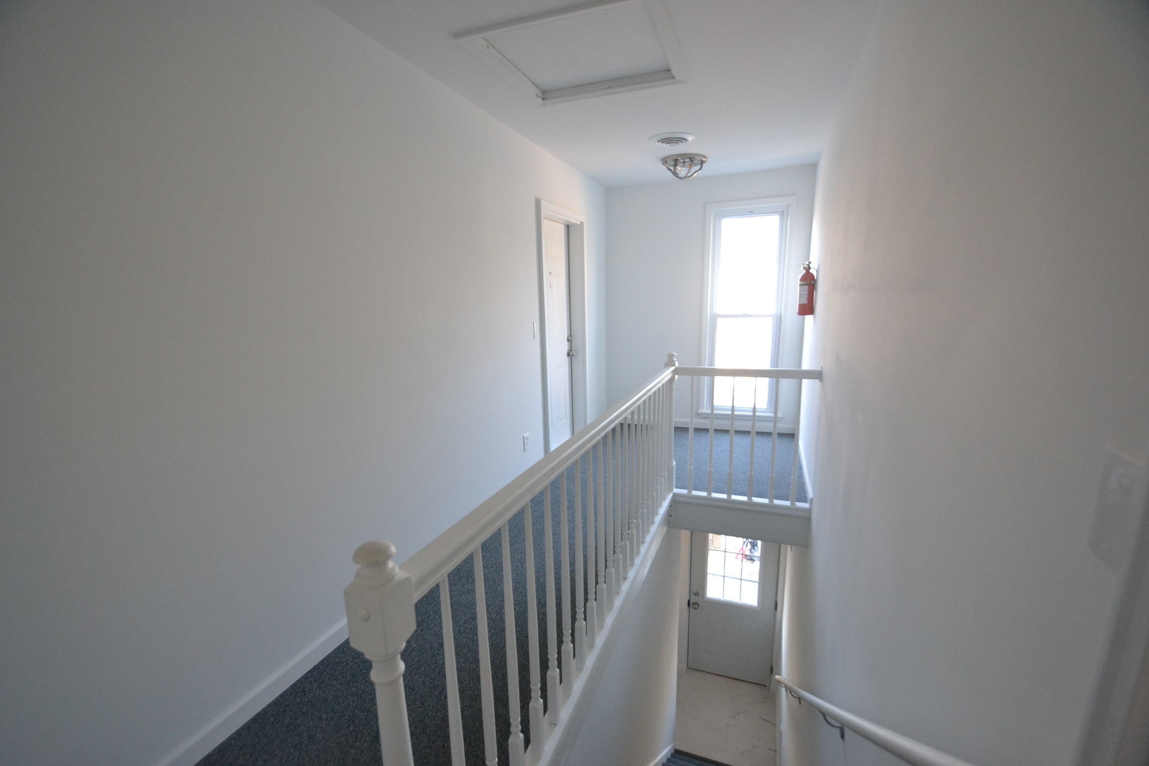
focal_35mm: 15
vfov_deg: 77.3
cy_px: 383
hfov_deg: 100.4
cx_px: 574
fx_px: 479
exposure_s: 1/60
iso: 1250
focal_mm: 10
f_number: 3.5
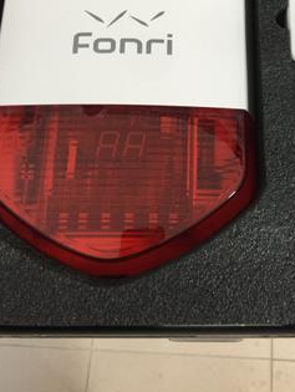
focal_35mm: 49
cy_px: 73
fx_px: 556
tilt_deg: -68.3
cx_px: 210
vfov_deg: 37.3
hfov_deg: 29.4
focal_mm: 4.15
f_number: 2.2
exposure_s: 1/17
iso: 80
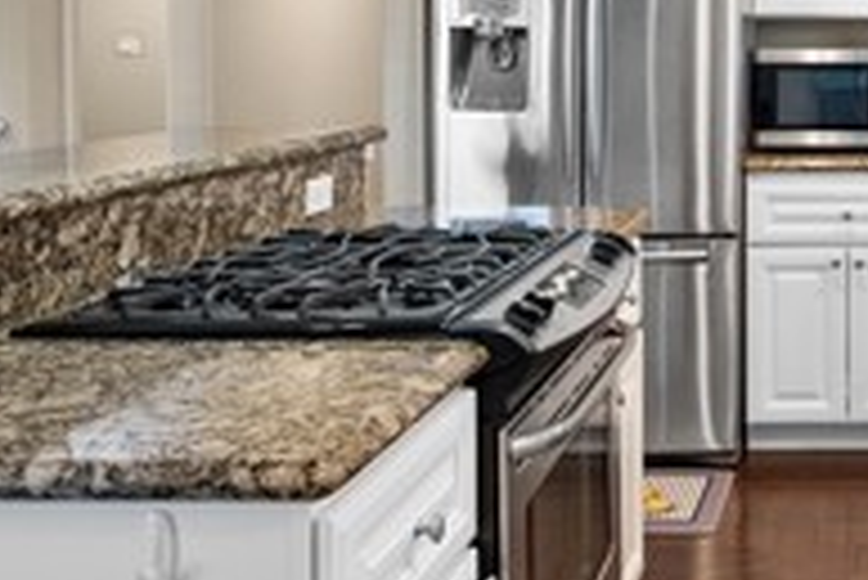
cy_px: 65
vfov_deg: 24.9
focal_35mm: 53
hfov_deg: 34.4
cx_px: 850
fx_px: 1279
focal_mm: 16
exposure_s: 1/13
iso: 2000
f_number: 9
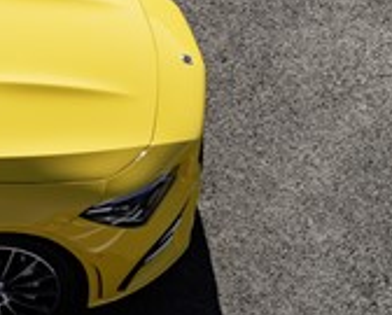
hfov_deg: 9.9
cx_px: -385
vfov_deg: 8.5
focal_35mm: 182
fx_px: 2115
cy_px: 300
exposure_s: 1/125
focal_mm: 48
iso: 100
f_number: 11
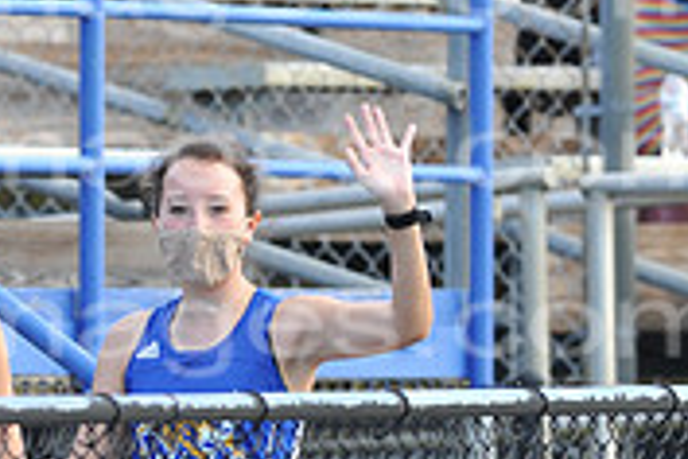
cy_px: 245
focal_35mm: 985
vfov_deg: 1.4
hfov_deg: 2.1
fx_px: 18823
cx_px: -140
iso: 800
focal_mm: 300
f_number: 4.5
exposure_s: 1/800
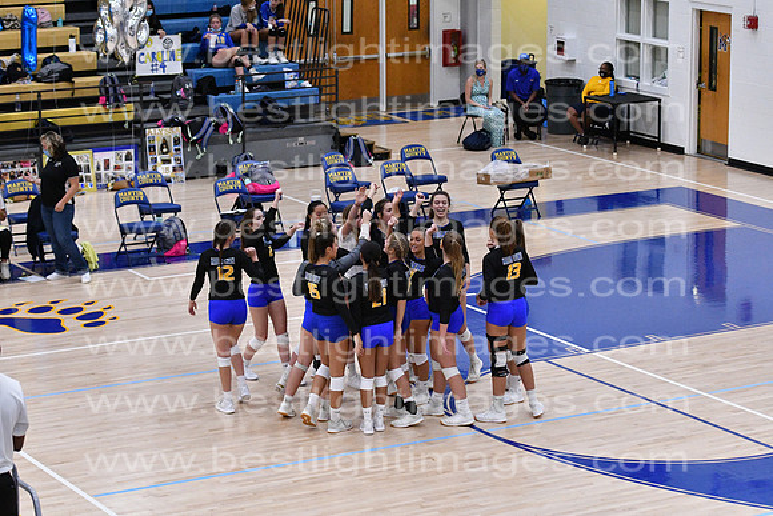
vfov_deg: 13.0
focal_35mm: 105
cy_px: 258
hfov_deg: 19.5
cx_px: 386
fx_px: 2255
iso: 6400
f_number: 3.2
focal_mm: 70
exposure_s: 1/1250
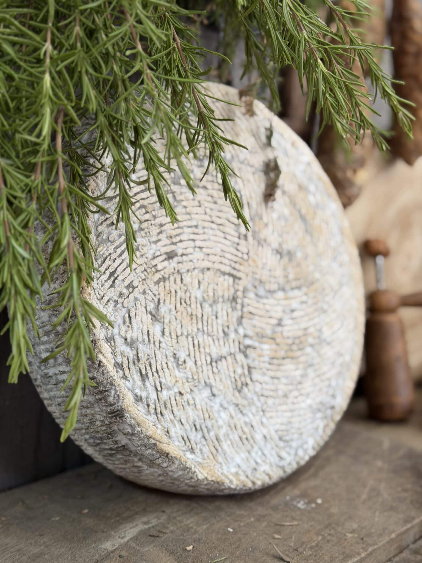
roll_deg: -2.7
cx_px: 211
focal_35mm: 48
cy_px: 282
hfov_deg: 30.3
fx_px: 780
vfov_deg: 39.7
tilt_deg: -9.4
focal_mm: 6.76
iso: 100
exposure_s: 1/121
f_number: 1.78
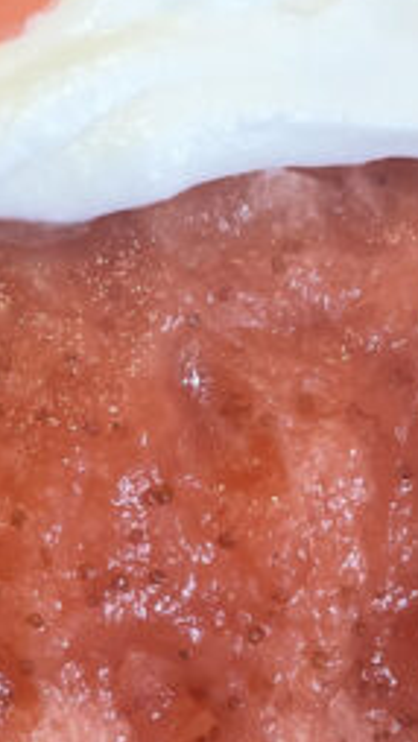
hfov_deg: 10.6
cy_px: 613
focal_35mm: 114
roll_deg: +0.3
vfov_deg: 18.6
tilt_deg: -42.9
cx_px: 178
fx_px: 2245
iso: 125
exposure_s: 1/121
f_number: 1.6
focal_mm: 4.2
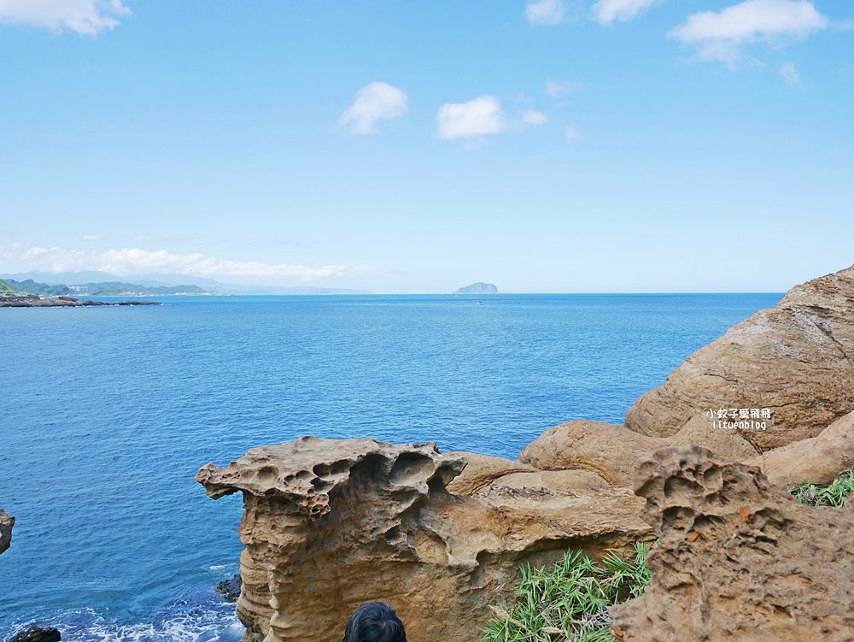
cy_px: 321
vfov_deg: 49.8
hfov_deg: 63.4
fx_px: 691
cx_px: 427
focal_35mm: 28
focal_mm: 14
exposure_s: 1/1300
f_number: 4
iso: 200
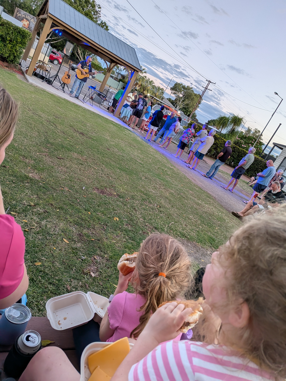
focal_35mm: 24
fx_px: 264
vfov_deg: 71.6
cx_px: 143
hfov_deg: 56.8
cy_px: 190
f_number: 1.7
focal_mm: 4.53
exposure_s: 1/50
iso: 91
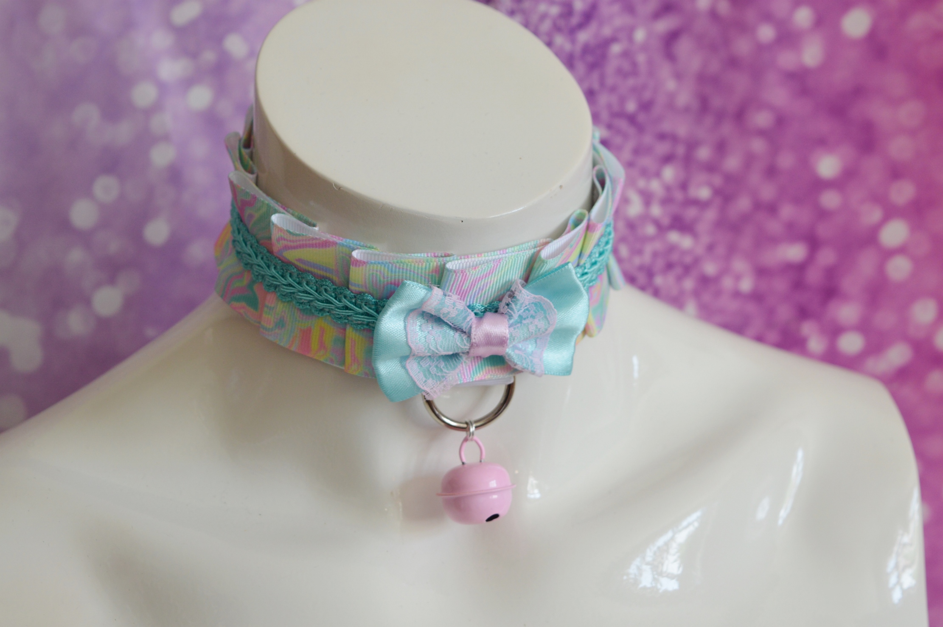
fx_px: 1884
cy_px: 314
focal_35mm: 72
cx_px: 472
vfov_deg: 18.9
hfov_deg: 28.1
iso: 400
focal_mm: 48
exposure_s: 1/60
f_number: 7.1
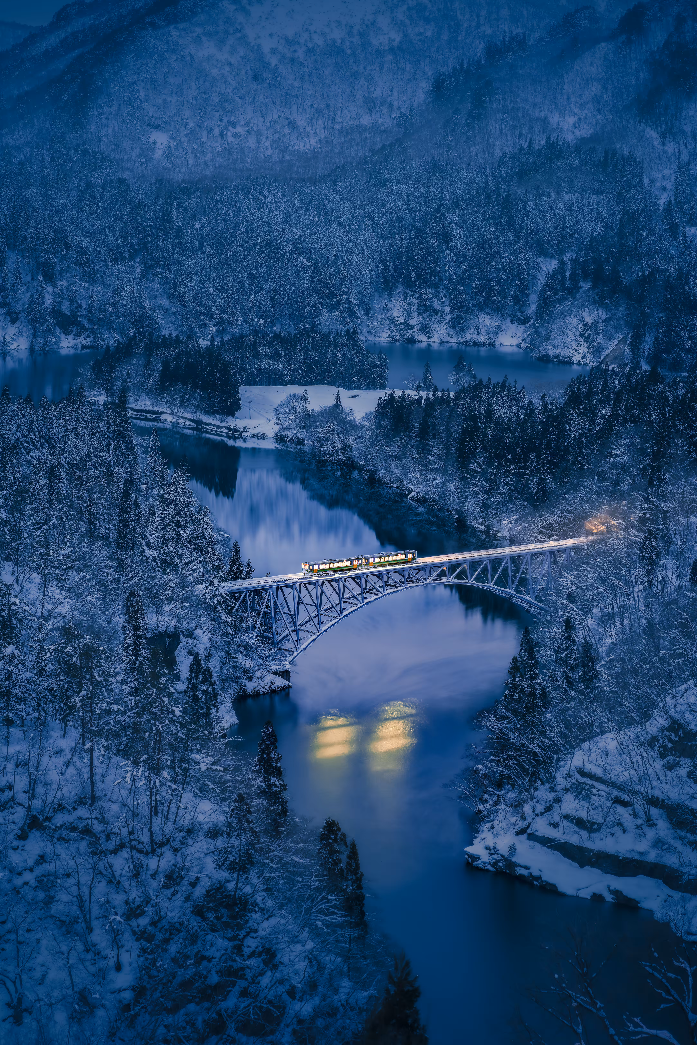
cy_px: 482
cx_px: 345
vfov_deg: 21.7
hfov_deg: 14.5
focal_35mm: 94
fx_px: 2730
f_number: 1.8
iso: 6400
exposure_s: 1/160
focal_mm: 85
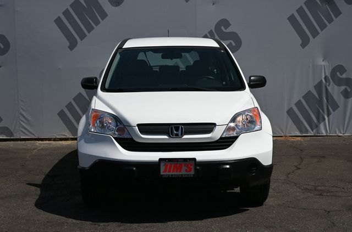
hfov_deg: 35.1
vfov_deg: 23.6
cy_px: 116
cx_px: 176
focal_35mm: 57
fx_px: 556
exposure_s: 1/400
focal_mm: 38
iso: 100
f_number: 7.1
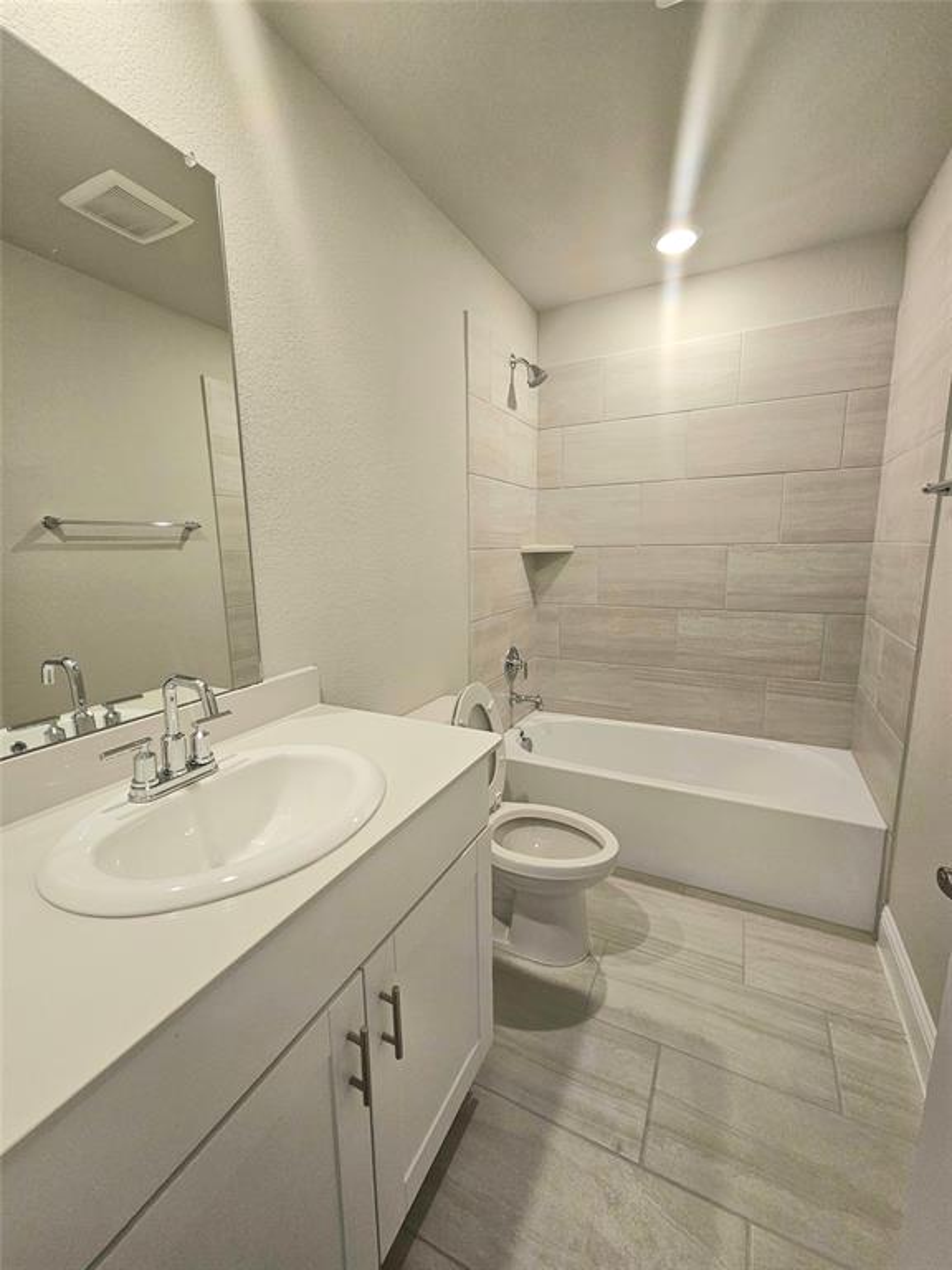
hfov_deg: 89.9
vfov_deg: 106.2
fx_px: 477
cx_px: 476
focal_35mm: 13
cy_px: 635
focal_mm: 2.2
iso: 125
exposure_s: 1/60.2
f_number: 2.2
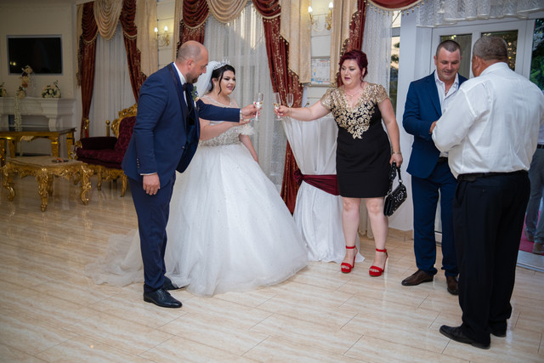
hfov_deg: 54.4
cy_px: 182
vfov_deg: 37.9
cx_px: 272
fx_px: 529
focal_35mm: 35
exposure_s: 1/250
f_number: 1.4
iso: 200
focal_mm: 23
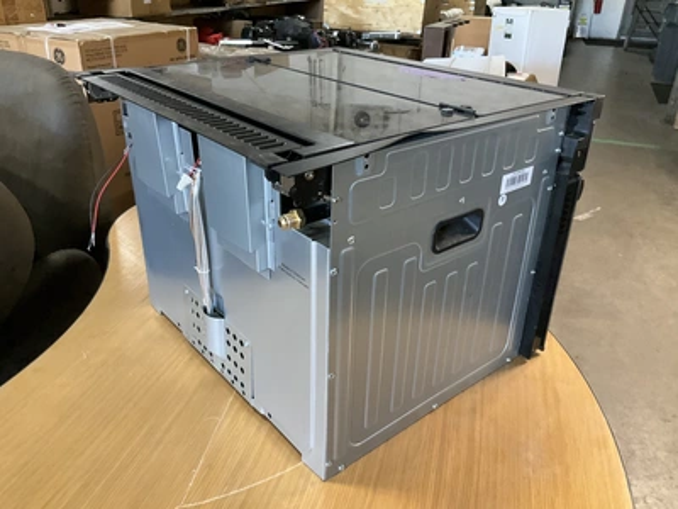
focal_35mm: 29
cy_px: 254
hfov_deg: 61.7
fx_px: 568
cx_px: 339
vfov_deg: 48.2
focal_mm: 3
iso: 250
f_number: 1.8
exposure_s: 1/60
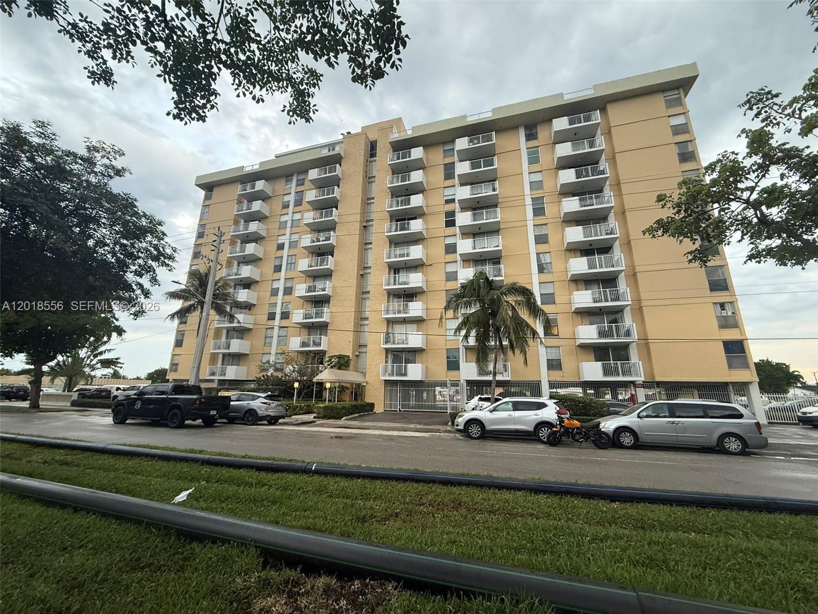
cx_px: 409
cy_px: 307
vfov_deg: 85.7
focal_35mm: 14
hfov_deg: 102.1
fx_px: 331
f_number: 2.2
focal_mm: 2.22
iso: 250
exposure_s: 1/120
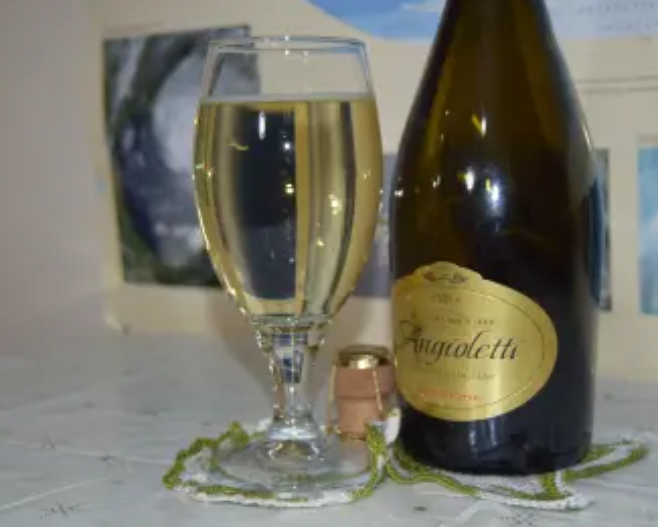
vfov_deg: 25.2
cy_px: 267
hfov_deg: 31.2
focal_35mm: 61
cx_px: 340
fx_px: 1180
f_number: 4.5
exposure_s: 1/60
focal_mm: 35
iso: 360
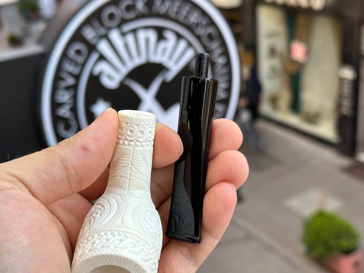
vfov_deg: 26.1
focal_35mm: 56
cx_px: 188
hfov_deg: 34.3
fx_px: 589
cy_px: 153
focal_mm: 6.86
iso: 64
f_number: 1.78
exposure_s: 1/406
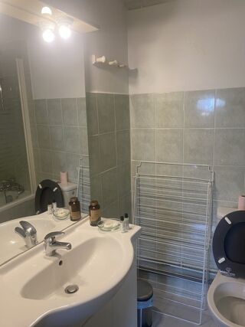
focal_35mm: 26
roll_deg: +2.7
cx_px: 122
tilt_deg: -11.6
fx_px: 245
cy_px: 164
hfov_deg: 53.0
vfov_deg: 67.3
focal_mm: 4.25
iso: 100
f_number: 1.8
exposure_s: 1/50
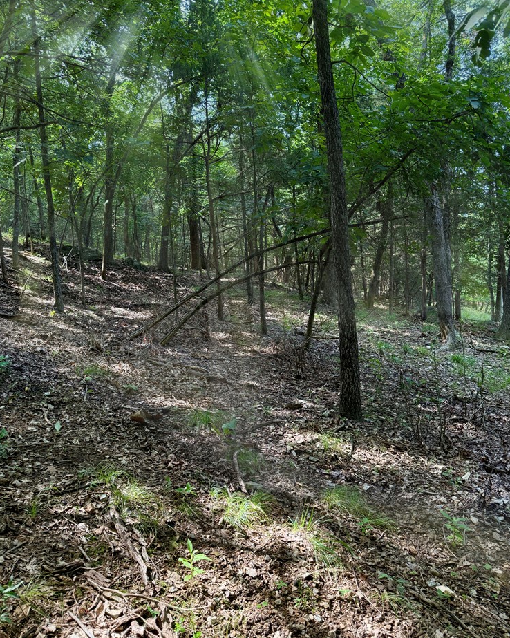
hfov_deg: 54.9
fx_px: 491
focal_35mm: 26
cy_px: 304
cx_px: 263
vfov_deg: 66.0
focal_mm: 6.76
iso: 160
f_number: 1.78
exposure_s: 1/232
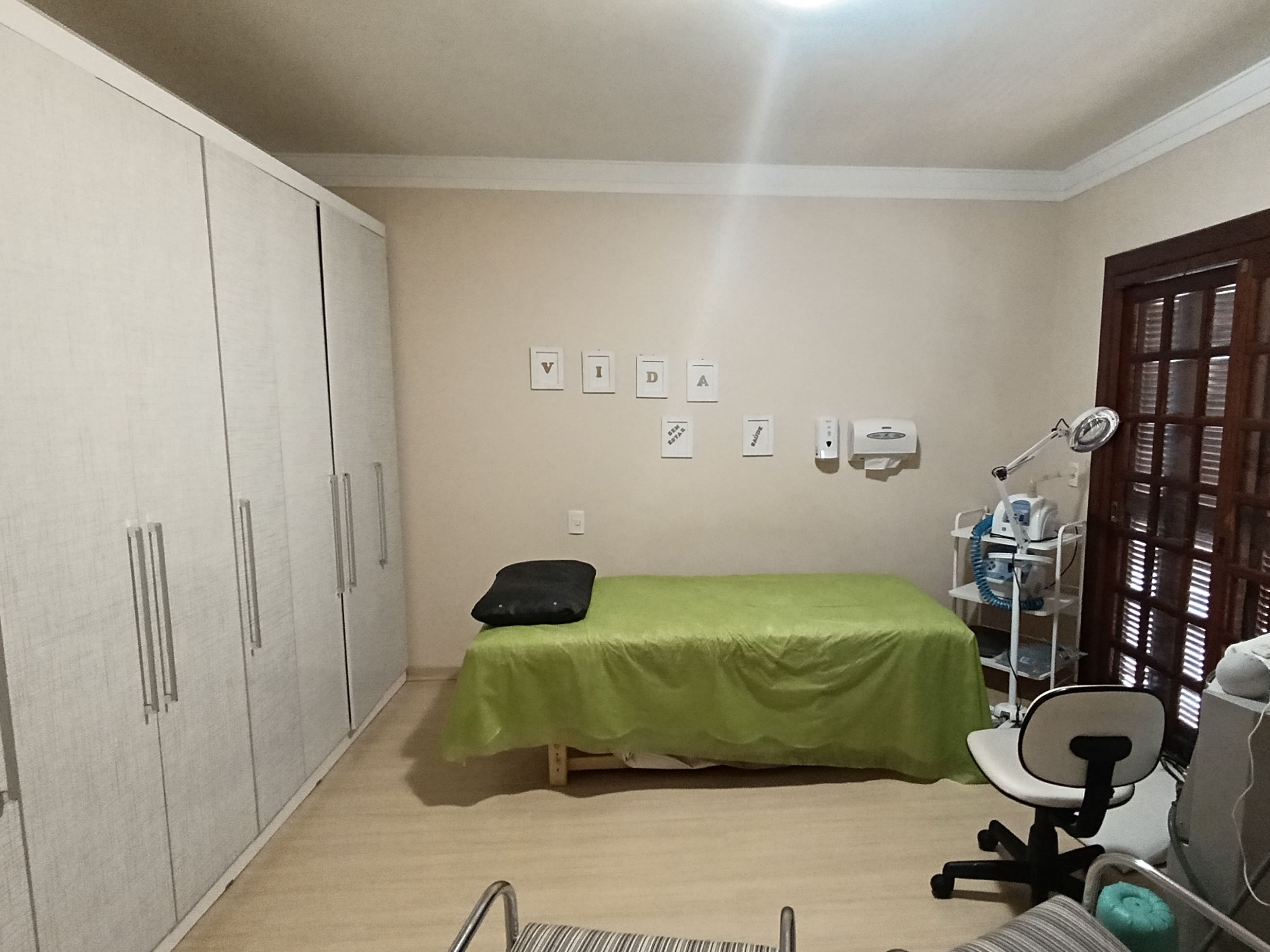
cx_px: 716
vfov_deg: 66.0
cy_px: 484
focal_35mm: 20
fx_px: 734
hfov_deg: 81.4
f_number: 2.2
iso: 800
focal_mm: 1.65
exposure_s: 1/30
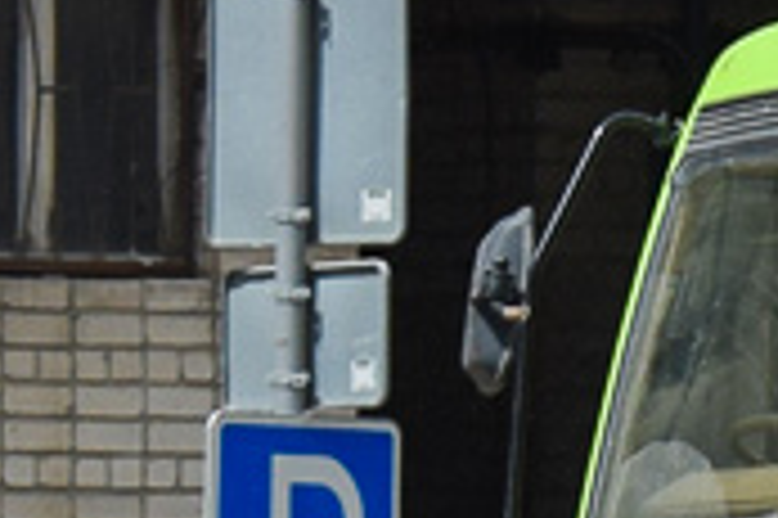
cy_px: 158
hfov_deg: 3.5
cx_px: 2046
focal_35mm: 572
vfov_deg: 2.4
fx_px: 12360
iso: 200
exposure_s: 1/1250
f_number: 6.3
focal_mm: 55
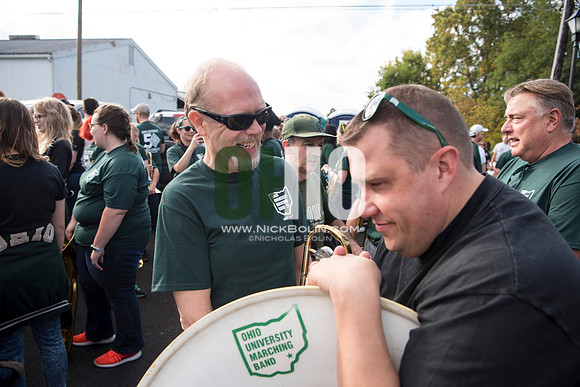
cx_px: 290
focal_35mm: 24
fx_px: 387
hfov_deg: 73.7
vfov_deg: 53.2
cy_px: 194
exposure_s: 1/400
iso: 250
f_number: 4.5
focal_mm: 24
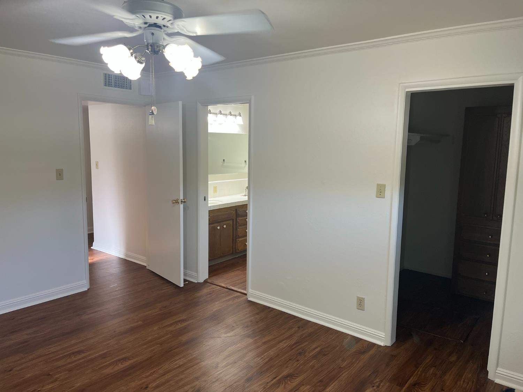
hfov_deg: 67.3
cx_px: 262
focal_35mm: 26
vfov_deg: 53.1
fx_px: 393
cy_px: 196
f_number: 1.6
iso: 125
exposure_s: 1/120
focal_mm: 5.1
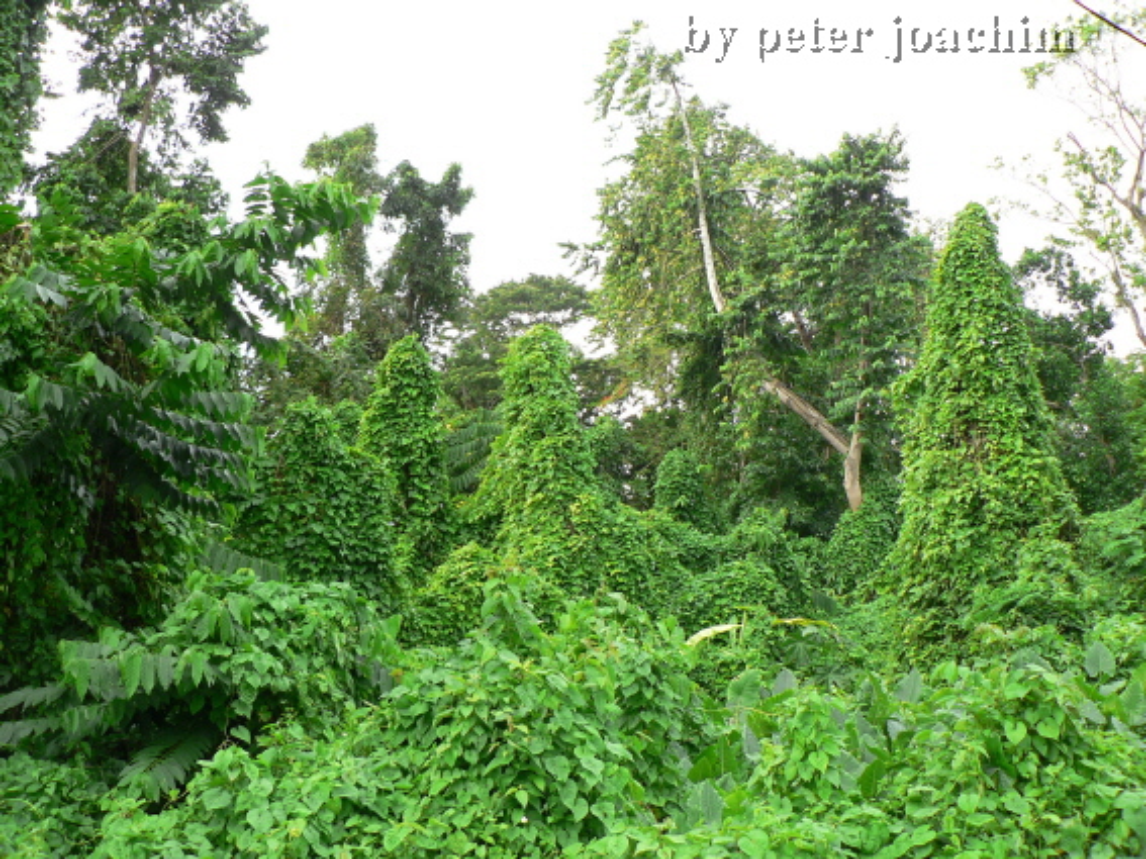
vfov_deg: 40.7
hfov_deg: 52.6
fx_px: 1158
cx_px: 573
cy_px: 430
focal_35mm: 35
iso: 64
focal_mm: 6
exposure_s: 1/80
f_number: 2.8
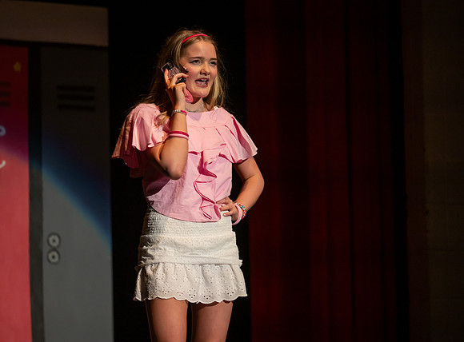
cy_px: 171
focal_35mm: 171
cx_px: 207
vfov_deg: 8.6
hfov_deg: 11.6
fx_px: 2284
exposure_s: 1/320
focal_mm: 160
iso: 1100
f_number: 2.8
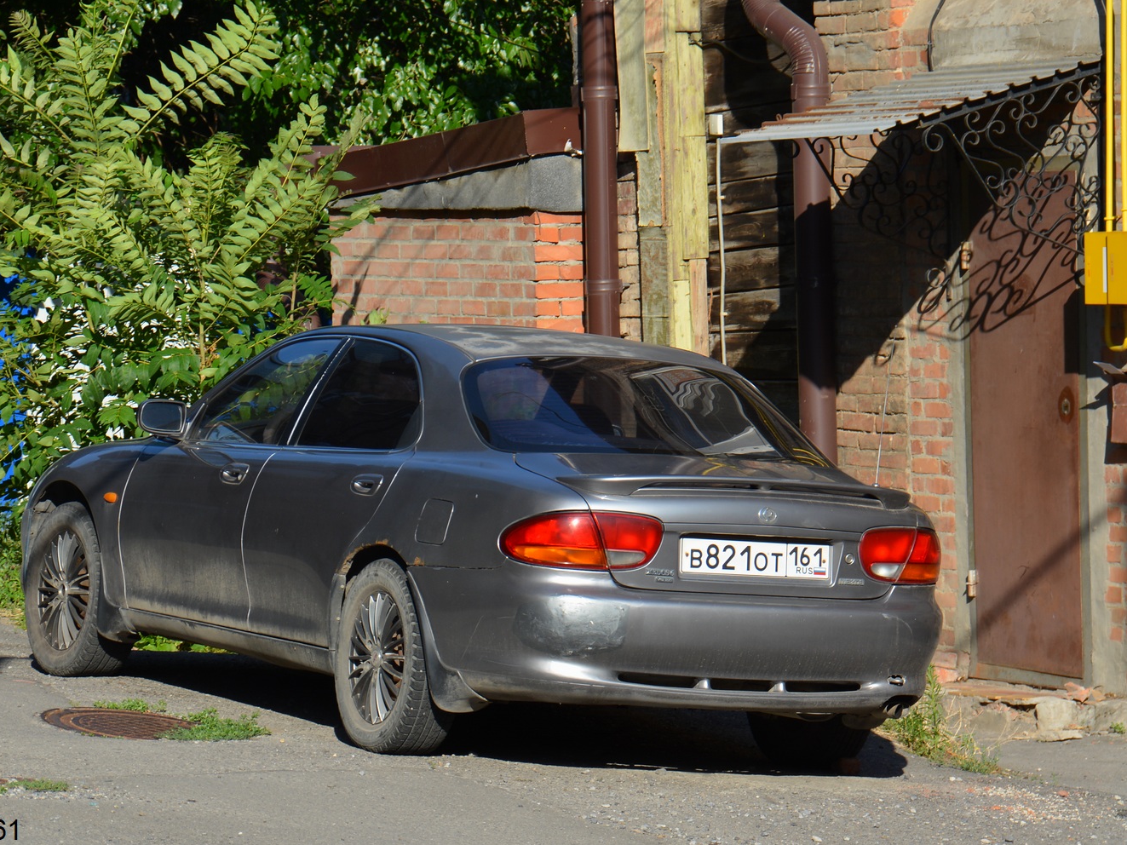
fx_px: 5585
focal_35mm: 172
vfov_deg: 8.7
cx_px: 505
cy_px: 421
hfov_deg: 11.5
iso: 160
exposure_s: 1/250
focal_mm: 105
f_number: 8
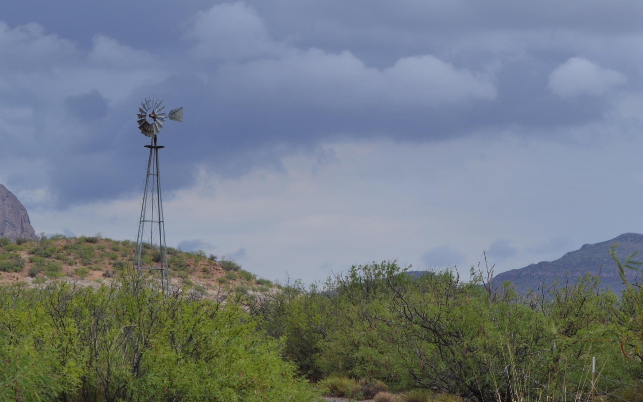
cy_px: 198
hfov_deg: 15.3
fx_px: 2398
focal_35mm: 137
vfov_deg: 9.6
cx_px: 278
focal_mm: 55
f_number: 8
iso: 100
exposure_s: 1/250
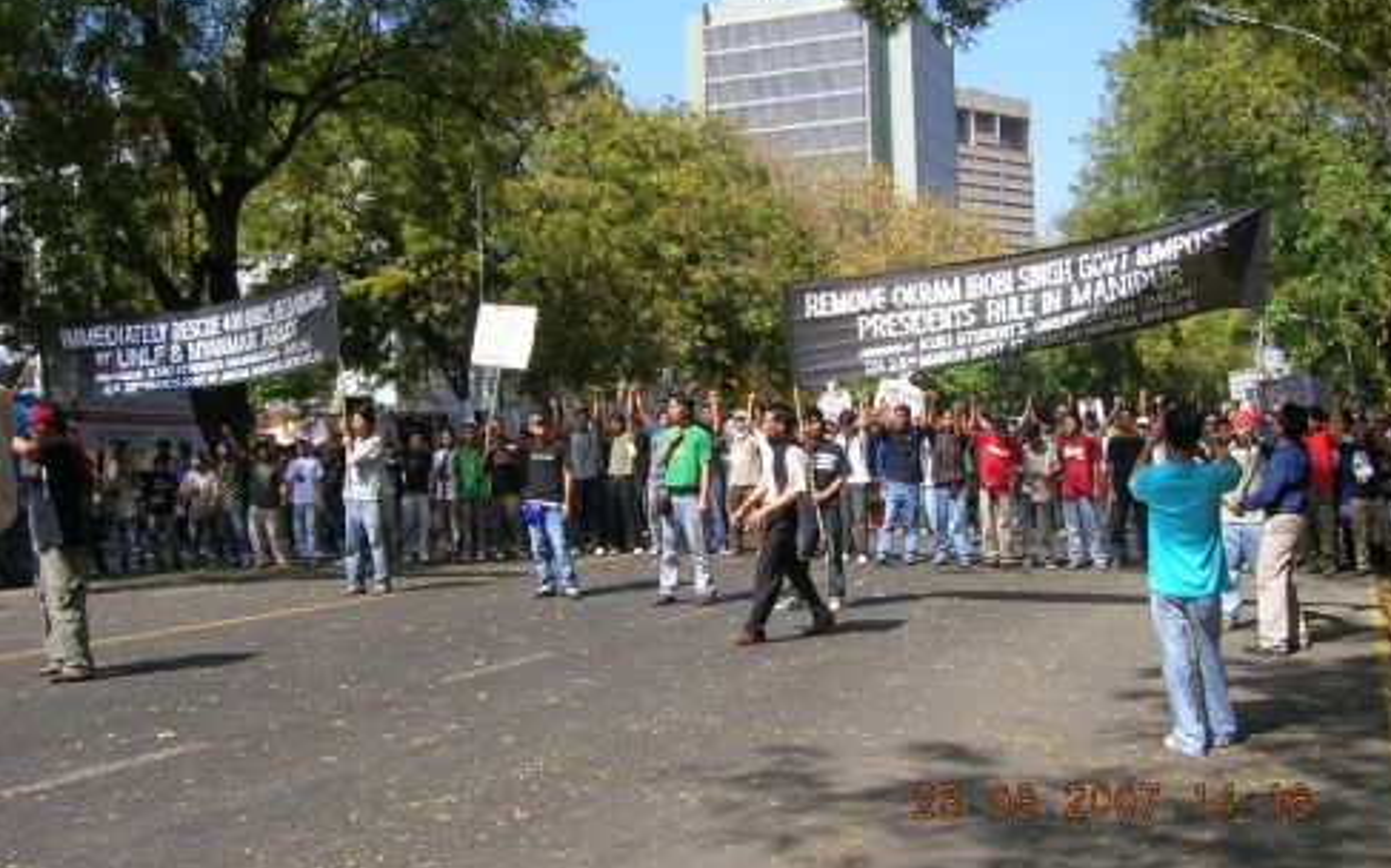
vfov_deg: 34.4
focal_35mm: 37
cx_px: 708
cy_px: 378
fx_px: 1402
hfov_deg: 52.8
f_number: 4.9
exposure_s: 1/210
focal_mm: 5.7
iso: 50
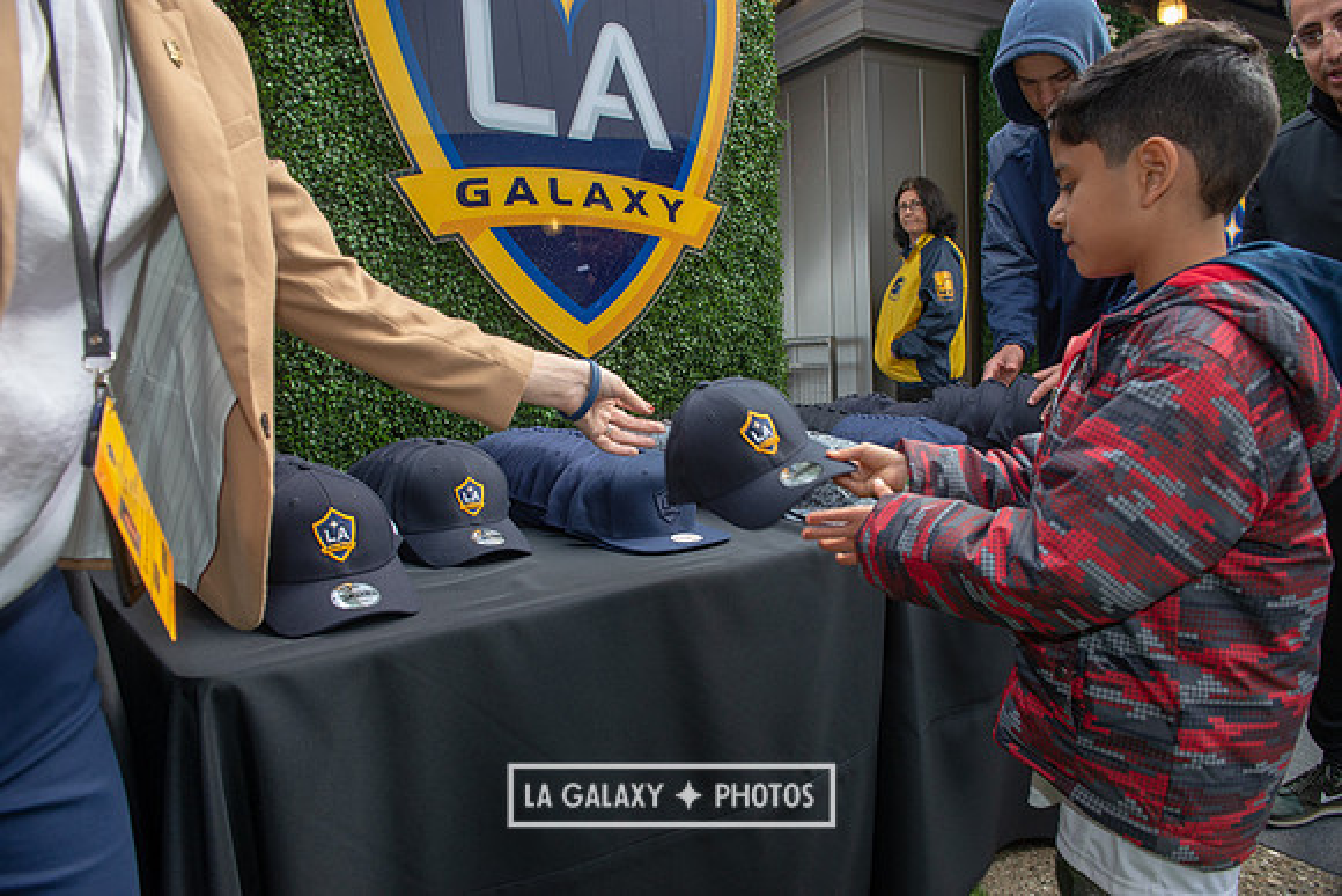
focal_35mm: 24
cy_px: 448
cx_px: 671
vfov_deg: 53.2
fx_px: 895
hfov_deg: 73.7
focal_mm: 24
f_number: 6.3
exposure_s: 1/125
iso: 500
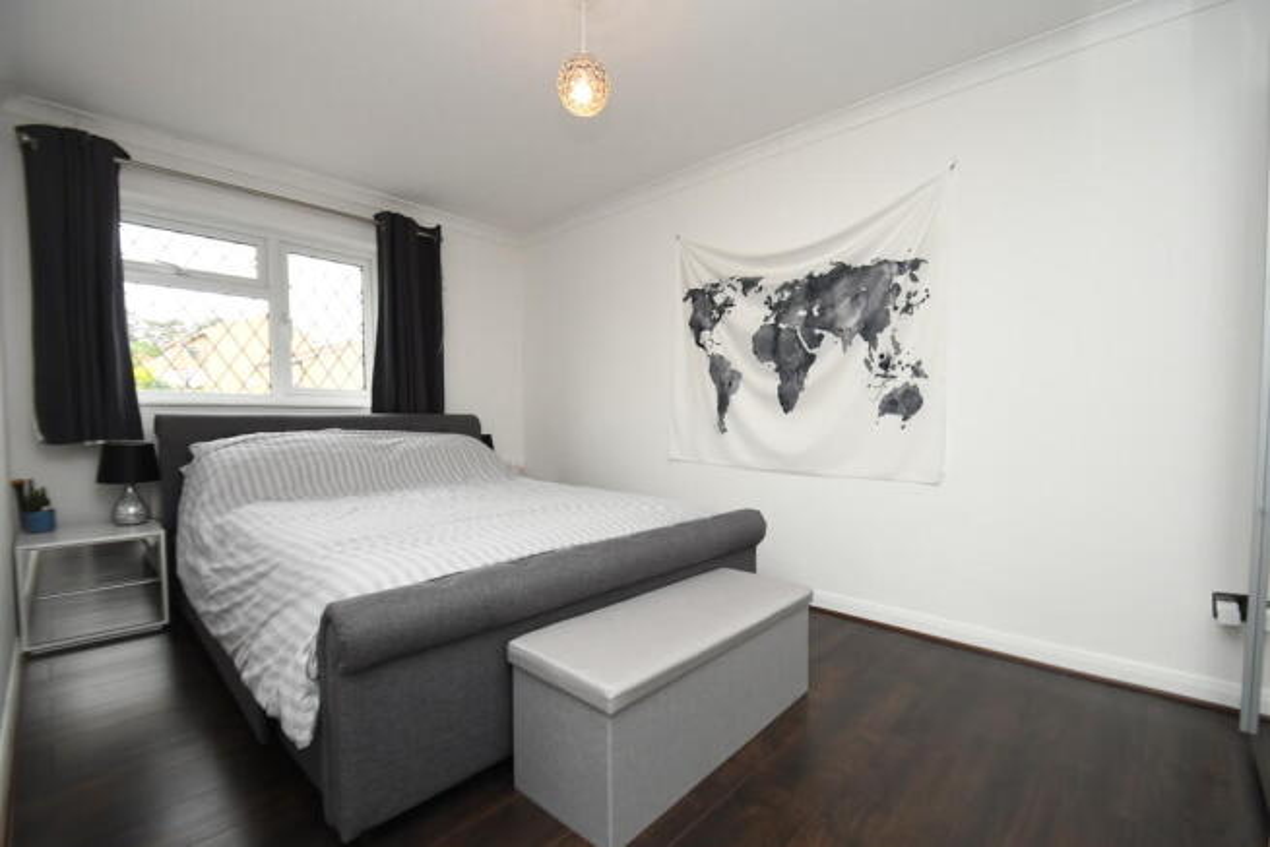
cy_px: 424
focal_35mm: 15
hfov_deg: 100.4
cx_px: 635
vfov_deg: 77.4
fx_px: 529
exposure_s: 1/250
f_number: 4.5
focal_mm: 10
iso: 500
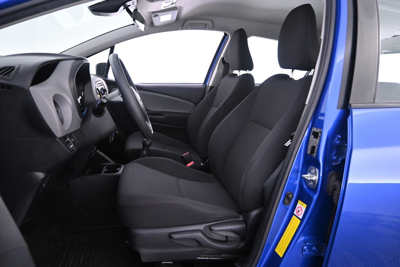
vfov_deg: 53.1
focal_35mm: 24
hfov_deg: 73.7
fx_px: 267
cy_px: 134
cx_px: 200
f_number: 3.5
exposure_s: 1/40
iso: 3200
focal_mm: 16
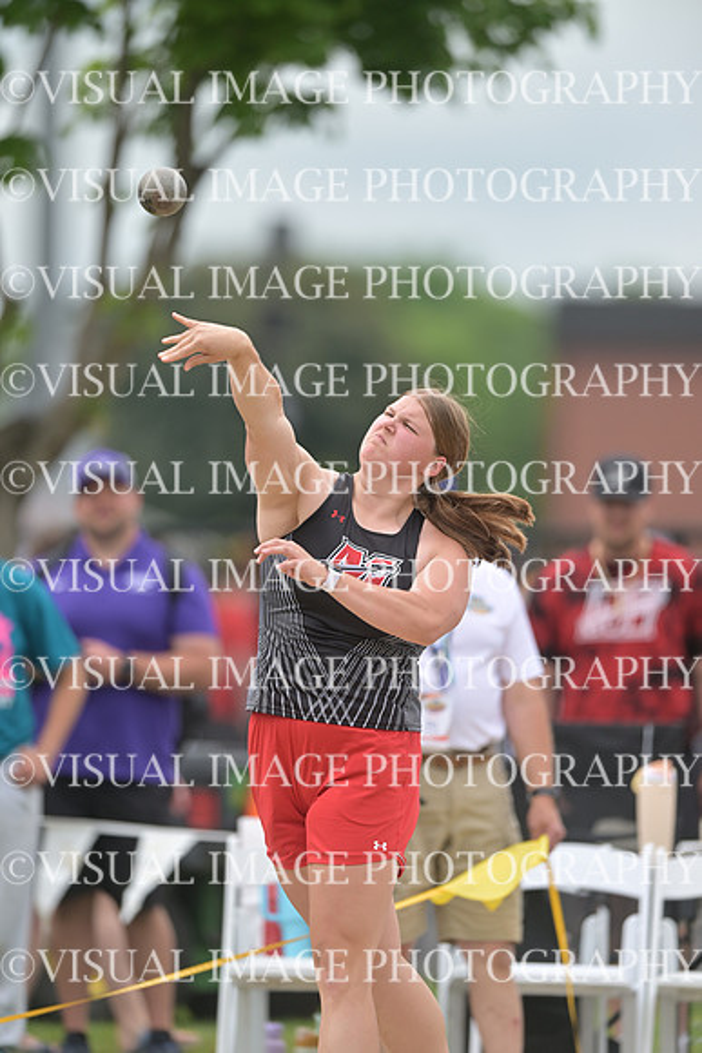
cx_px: 351
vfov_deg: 5.2
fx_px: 11692
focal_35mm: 400
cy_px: 526
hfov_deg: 3.4
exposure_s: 1/2500
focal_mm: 400
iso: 200
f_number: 2.8
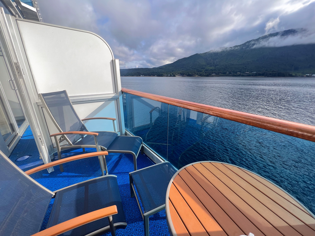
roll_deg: +0.5
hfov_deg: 106.2
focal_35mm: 13
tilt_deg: -18.8
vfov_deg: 89.9
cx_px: 158
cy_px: 118
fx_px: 118
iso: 32
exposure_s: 1/896
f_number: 1.8
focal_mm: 1.57
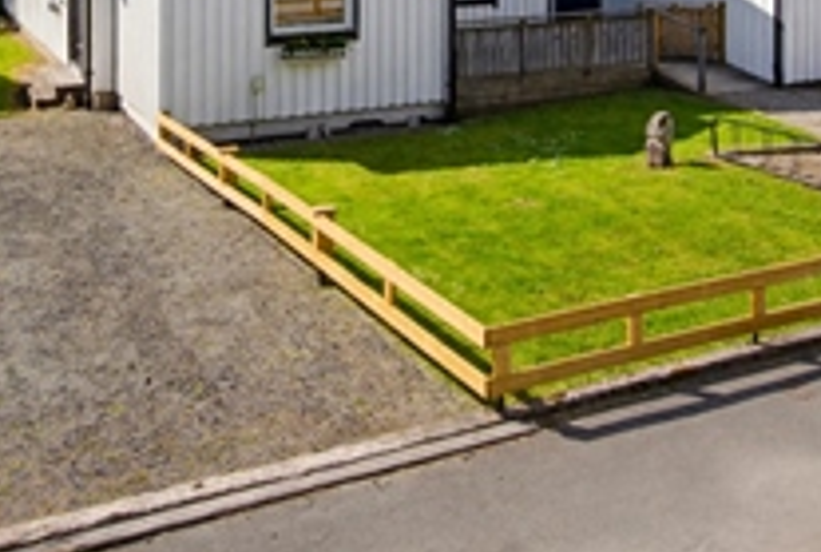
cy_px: -115
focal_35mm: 46
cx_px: 309
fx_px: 1051
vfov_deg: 26.1
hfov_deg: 42.3
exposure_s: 1/1000
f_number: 8
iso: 200
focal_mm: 18
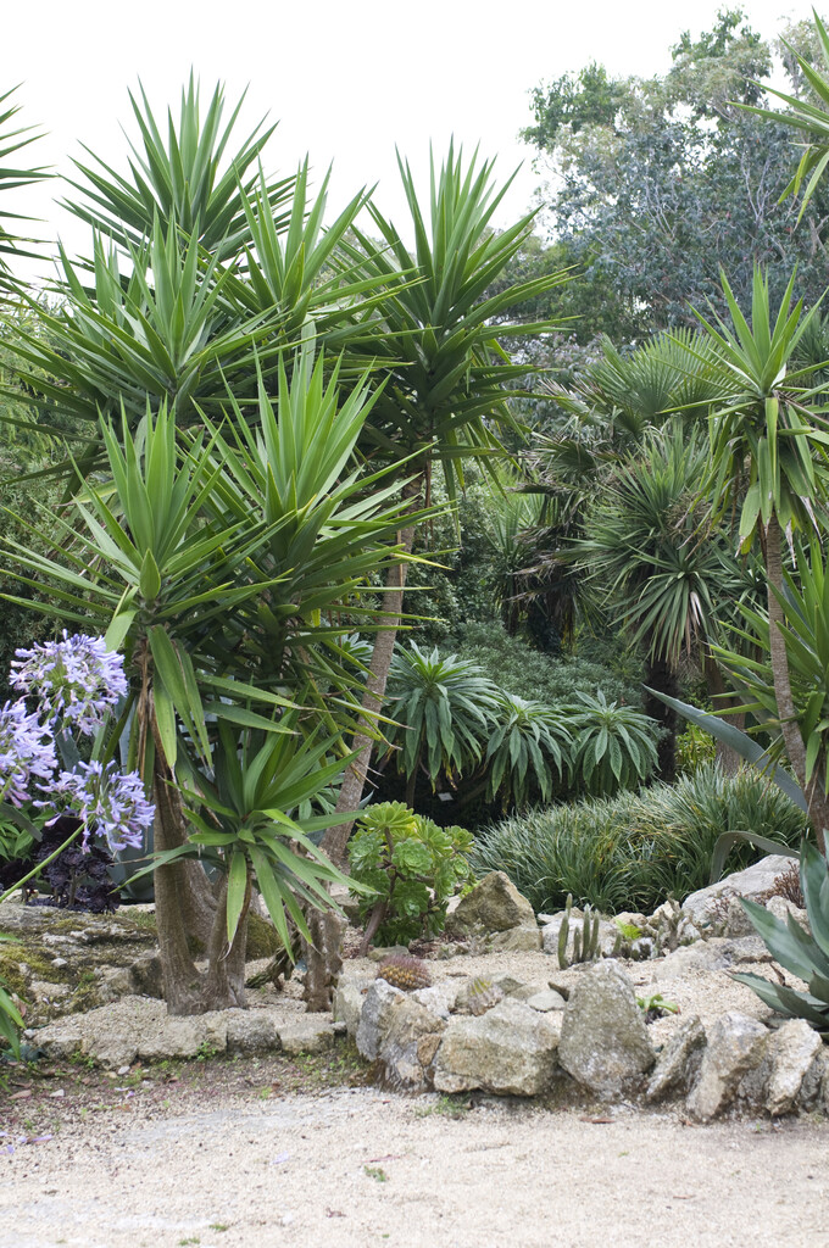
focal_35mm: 52
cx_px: 414
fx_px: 1818
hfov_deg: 25.7
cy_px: 624
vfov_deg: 37.9
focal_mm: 35
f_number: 5
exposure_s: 1/200
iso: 200
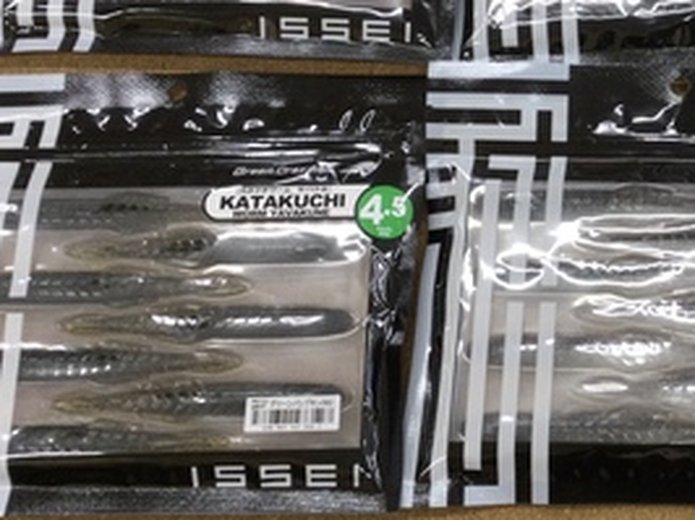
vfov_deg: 20.7
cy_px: 105
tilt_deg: -72.2
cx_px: 690
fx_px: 1404
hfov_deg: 26.4
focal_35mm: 70
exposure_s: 1/40
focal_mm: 3.3
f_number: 2.4
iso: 25
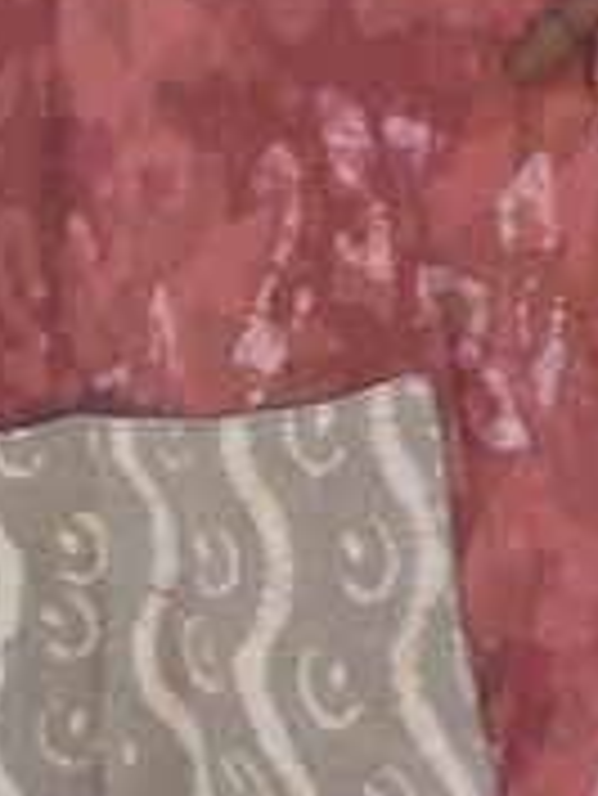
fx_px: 3037
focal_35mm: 132
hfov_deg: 11.2
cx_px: 517
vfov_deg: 14.4
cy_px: -218
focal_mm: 5.8
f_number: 7.1
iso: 80
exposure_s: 1/90
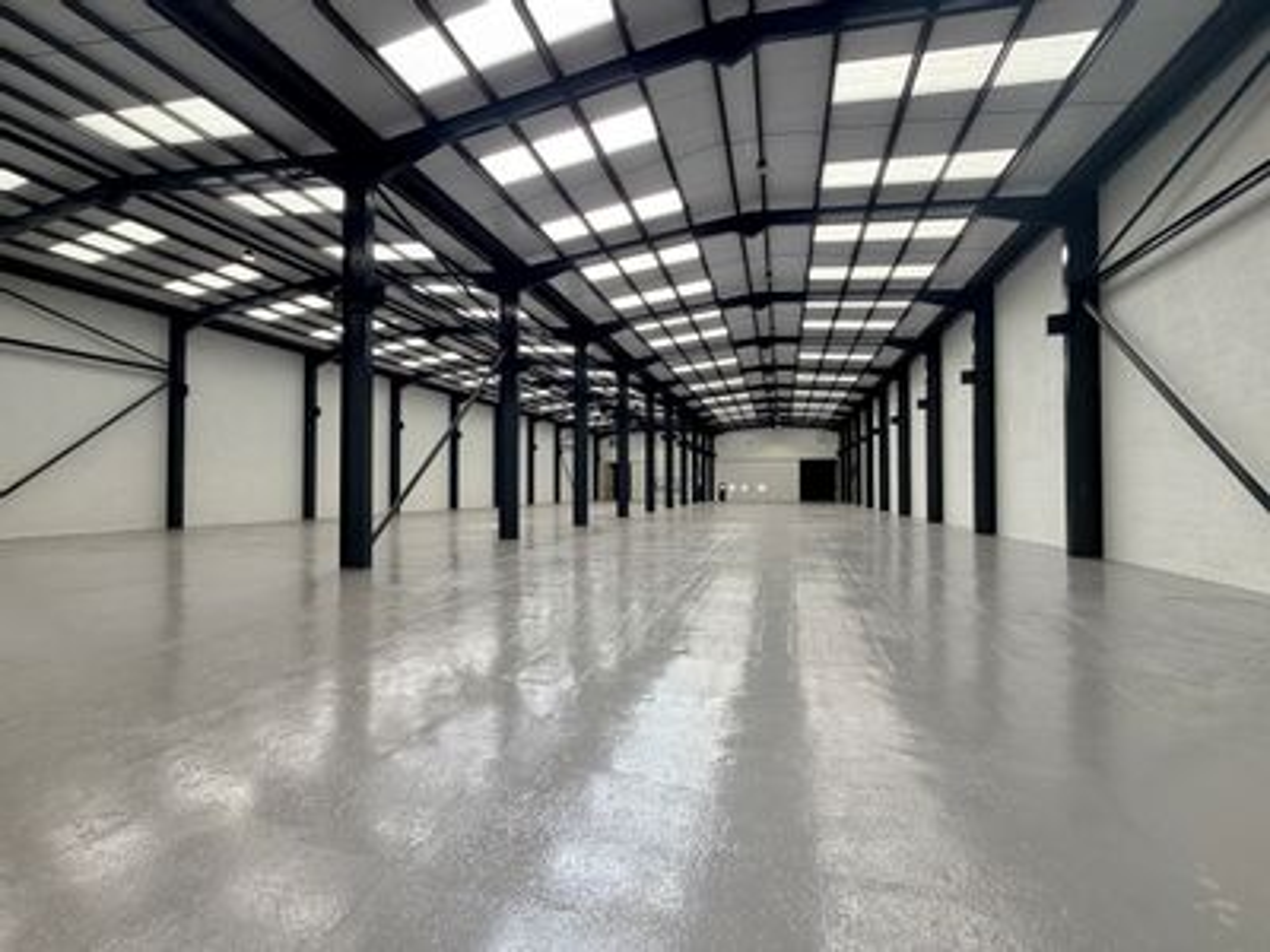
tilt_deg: +2.8
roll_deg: +0.3
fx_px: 514
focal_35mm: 14
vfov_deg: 85.7
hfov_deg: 102.1
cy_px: 476
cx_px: 635
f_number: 2.2
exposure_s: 1/182
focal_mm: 2.22
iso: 40
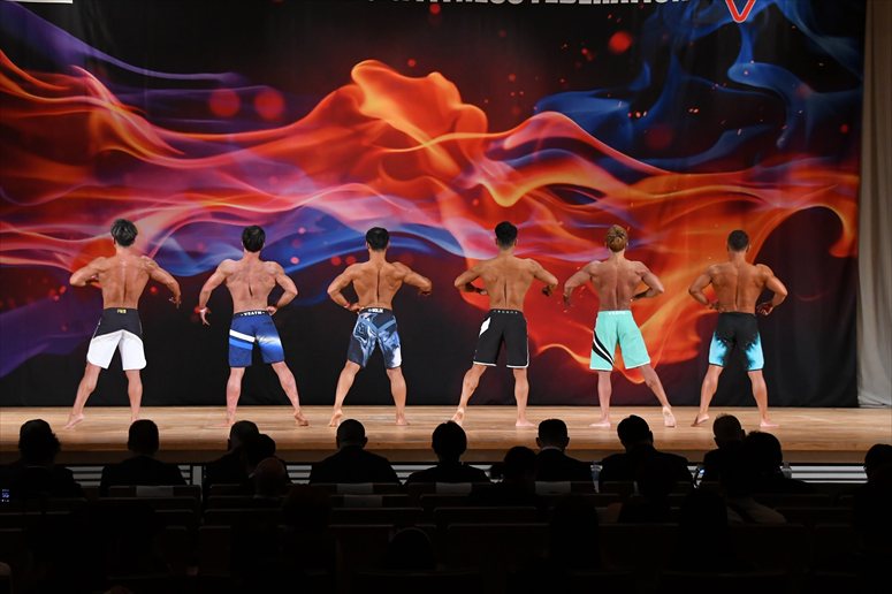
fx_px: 2303
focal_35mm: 93
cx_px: 446
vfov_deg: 14.7
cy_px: 297
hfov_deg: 21.9
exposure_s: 1/400
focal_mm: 62
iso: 3200
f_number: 5.6
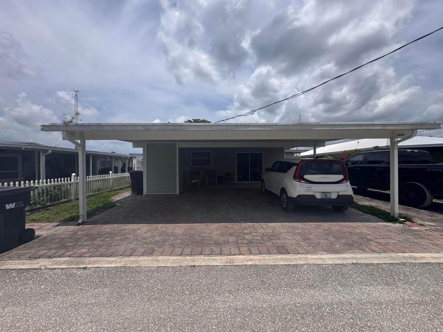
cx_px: 222
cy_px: 166
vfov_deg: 85.7
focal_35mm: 14
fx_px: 179
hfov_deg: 102.1
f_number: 2.2
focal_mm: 2.22
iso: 50
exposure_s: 1/3106
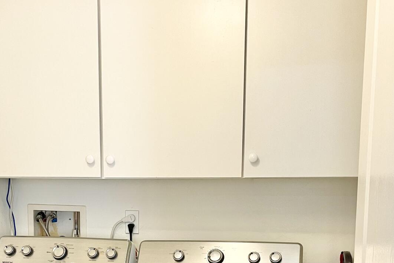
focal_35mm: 51
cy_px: 265
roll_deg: +0.8
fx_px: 558
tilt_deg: -9.5
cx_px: 171
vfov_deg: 25.2
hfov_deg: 38.8
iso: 160
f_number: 1.6
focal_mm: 5.1
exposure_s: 1/60
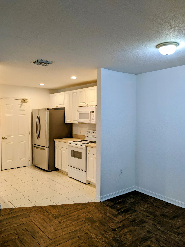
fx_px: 192
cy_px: 124
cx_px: 92
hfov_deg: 51.3
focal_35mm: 27
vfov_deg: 65.3
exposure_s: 1/40
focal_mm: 4.44
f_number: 1.8
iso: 79
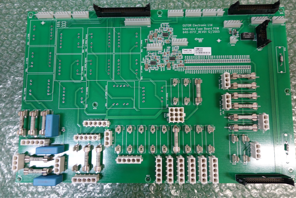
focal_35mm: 24
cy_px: 99
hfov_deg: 73.7
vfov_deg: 53.1
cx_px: 148
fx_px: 197
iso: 500
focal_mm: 8.8
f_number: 1.8
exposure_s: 1/30
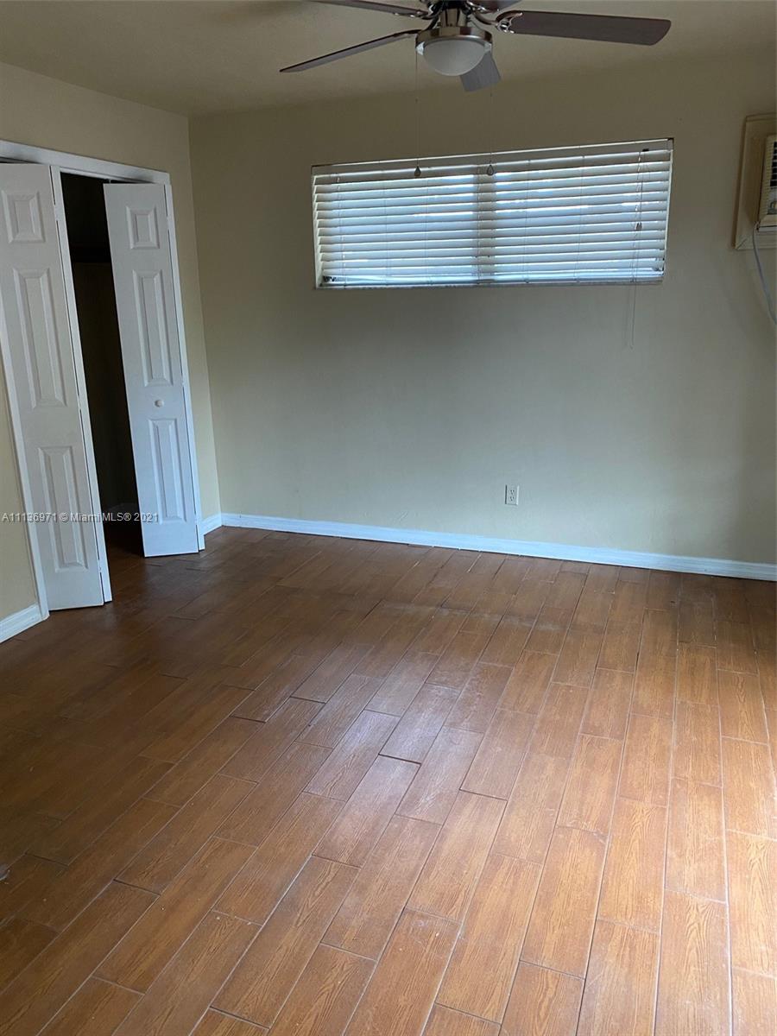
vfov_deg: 67.3
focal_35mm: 26
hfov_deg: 53.1
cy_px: 518
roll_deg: +2.0
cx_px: 388
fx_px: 778
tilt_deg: -16.0
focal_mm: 4.25
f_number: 1.8
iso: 160
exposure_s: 1/60
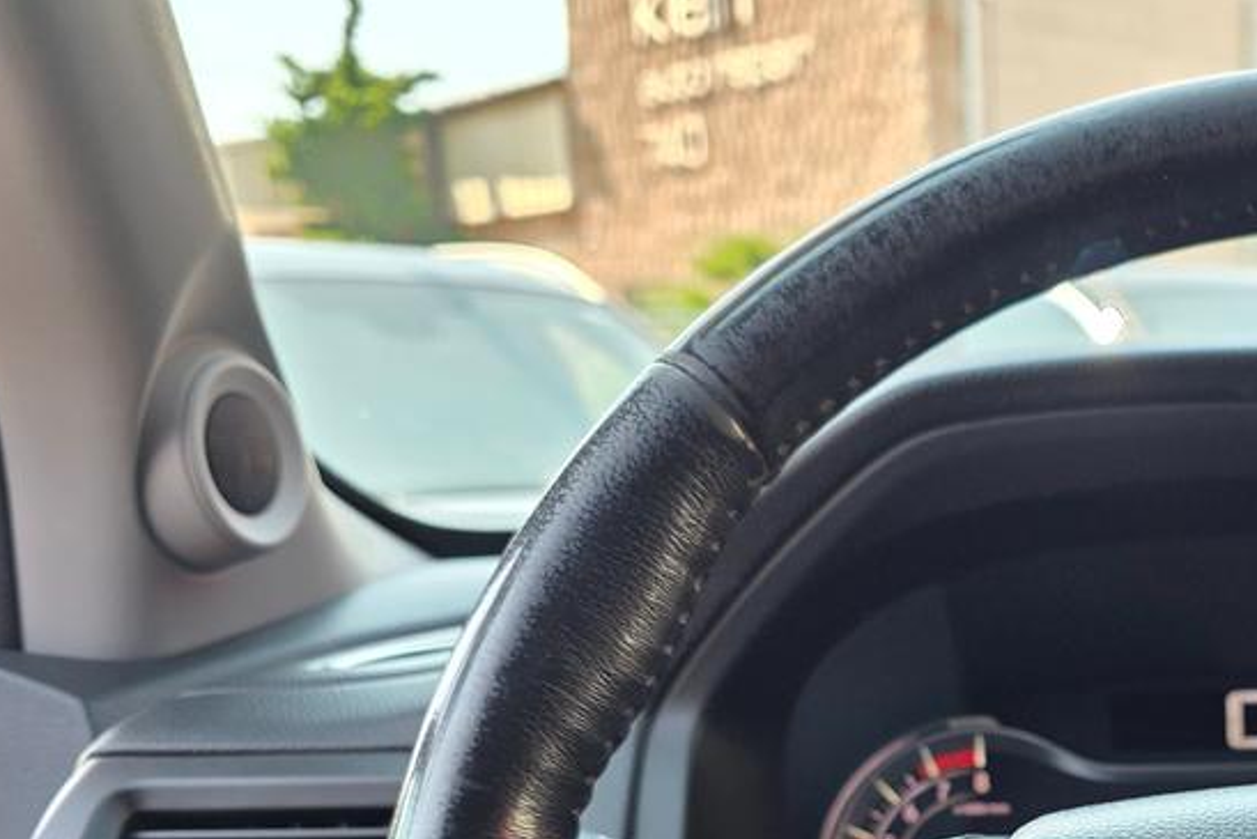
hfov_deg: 33.0
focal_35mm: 56
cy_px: 1099
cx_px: 1223
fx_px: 1956
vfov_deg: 21.8
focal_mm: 6.3
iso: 64
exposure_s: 1/180
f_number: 1.7
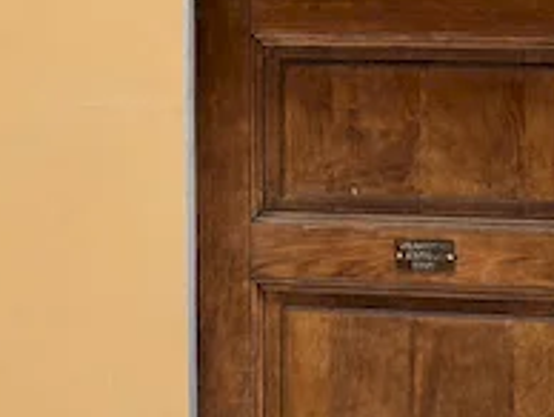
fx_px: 3461
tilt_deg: +7.2
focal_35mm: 216
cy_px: -157
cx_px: -617
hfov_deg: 8.6
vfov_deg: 6.8
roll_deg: -1.9
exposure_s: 1/482
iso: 80
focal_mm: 6.76
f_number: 1.78
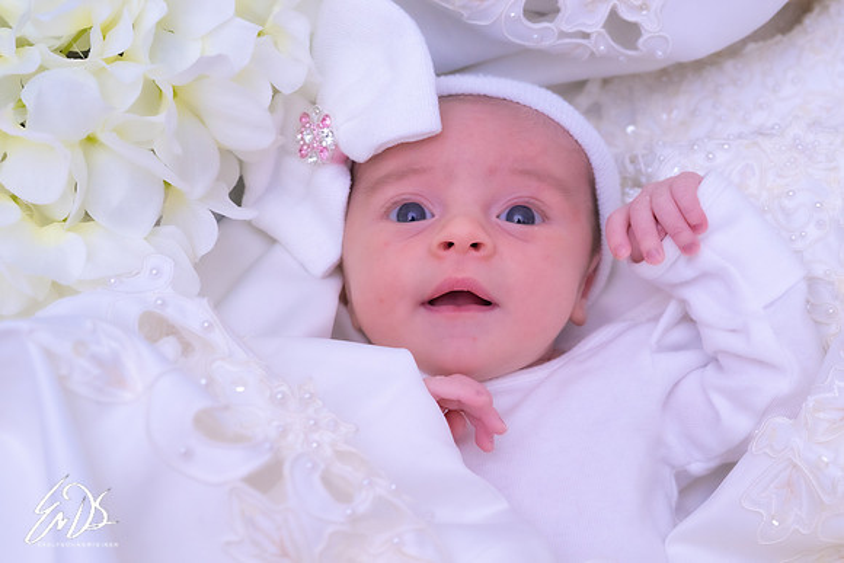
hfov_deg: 33.4
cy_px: 337
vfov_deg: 22.7
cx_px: 505
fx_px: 1404
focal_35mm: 60
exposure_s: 1/125
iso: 1600
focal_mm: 50
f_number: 5.6
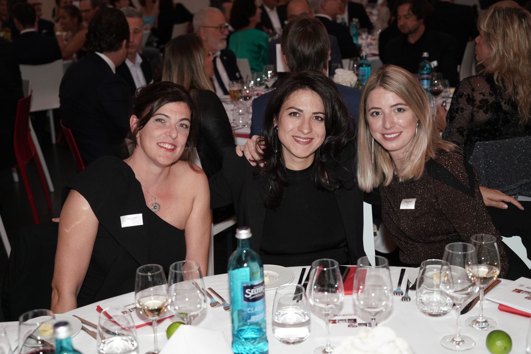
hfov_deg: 38.9
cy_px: 177
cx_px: 266
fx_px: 752
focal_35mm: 51
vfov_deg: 26.5
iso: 1600
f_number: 4.5
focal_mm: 51
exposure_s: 1/80
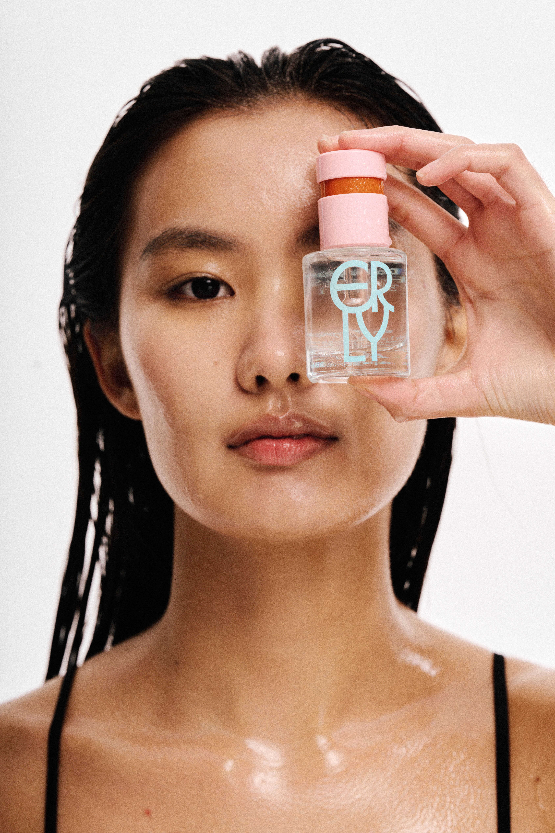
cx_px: 278
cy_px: 416
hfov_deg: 15.2
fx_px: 2081
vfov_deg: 22.6
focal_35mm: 90
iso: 200
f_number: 8
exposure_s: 1/200
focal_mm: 90
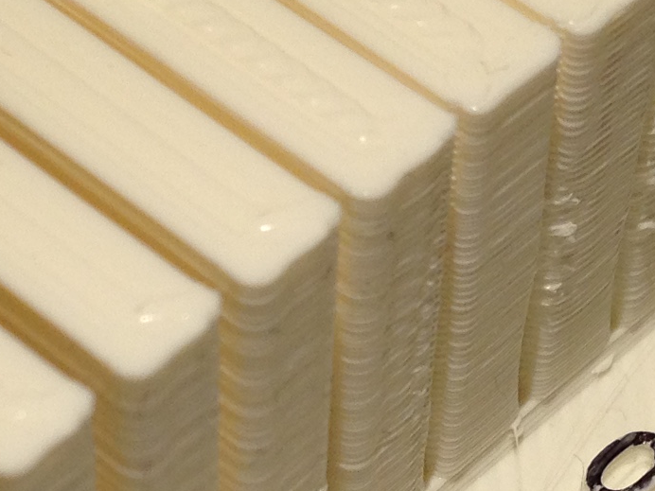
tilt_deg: -53.1
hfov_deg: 12.0
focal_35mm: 165
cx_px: 357
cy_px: 518
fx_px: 3122
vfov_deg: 8.9
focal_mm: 4.28
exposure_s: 1/180
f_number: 2.4
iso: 50
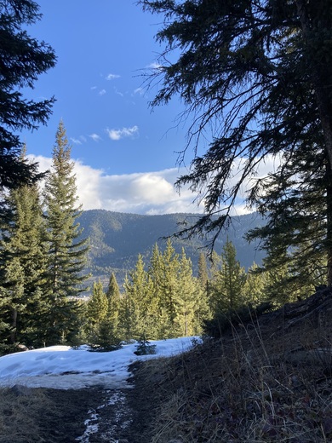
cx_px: 166
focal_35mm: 28
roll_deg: +0.1
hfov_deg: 49.7
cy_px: 222
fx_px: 358
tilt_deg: +10.5
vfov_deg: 63.4
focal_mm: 3.99
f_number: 1.8
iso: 20
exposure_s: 1/640
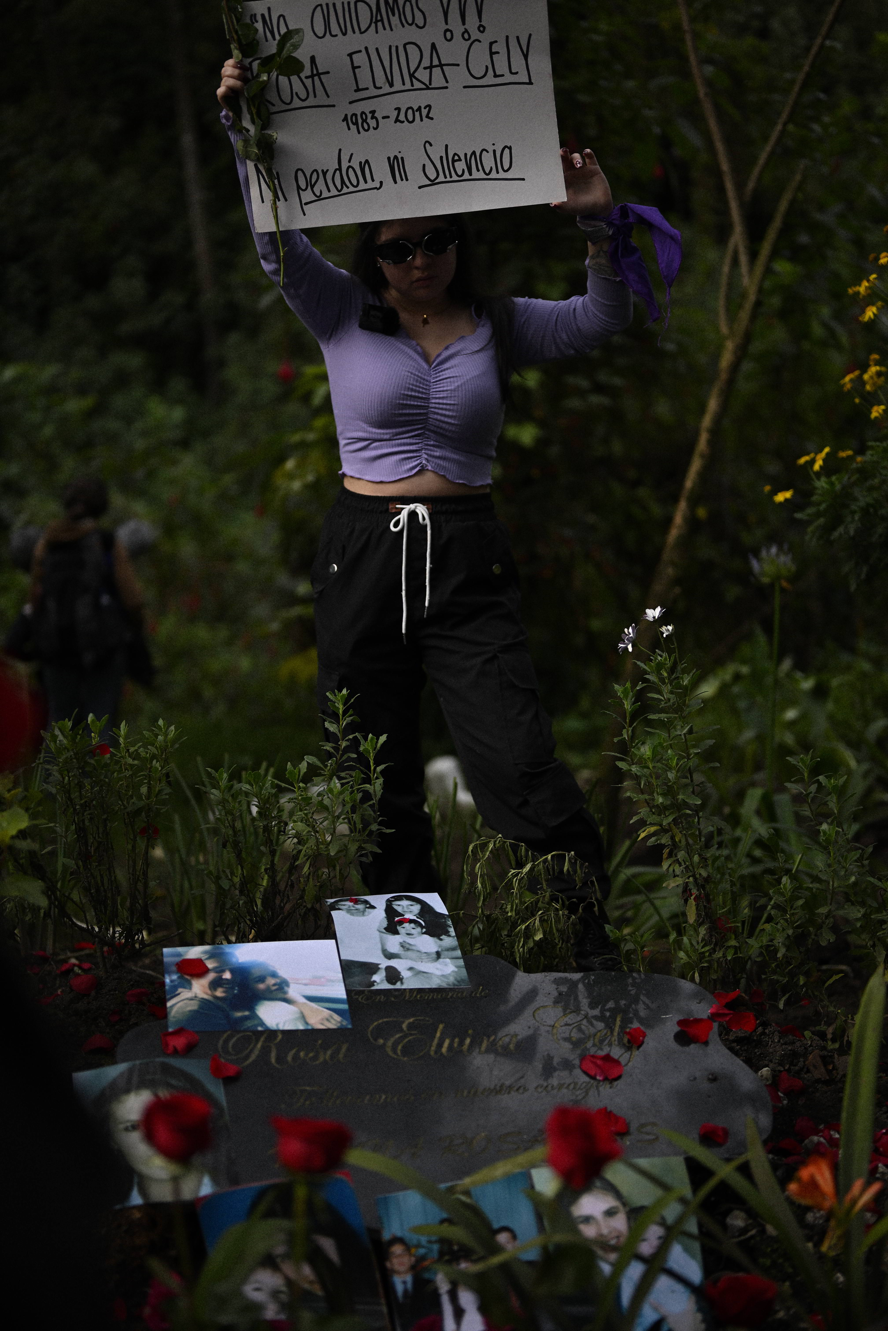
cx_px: 444
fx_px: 1850
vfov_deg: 39.6
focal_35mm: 50
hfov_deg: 27.0
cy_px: 666
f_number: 1.8
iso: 110
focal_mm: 50
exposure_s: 1/500
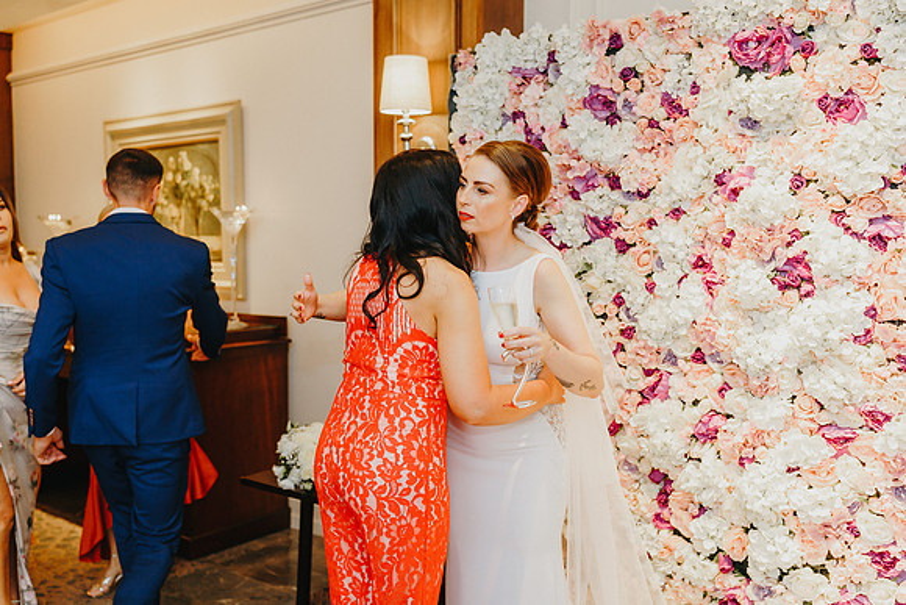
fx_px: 881
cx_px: 453
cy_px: 302
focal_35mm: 35
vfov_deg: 37.9
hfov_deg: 54.4
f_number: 2.2
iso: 640
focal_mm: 35
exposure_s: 1/200
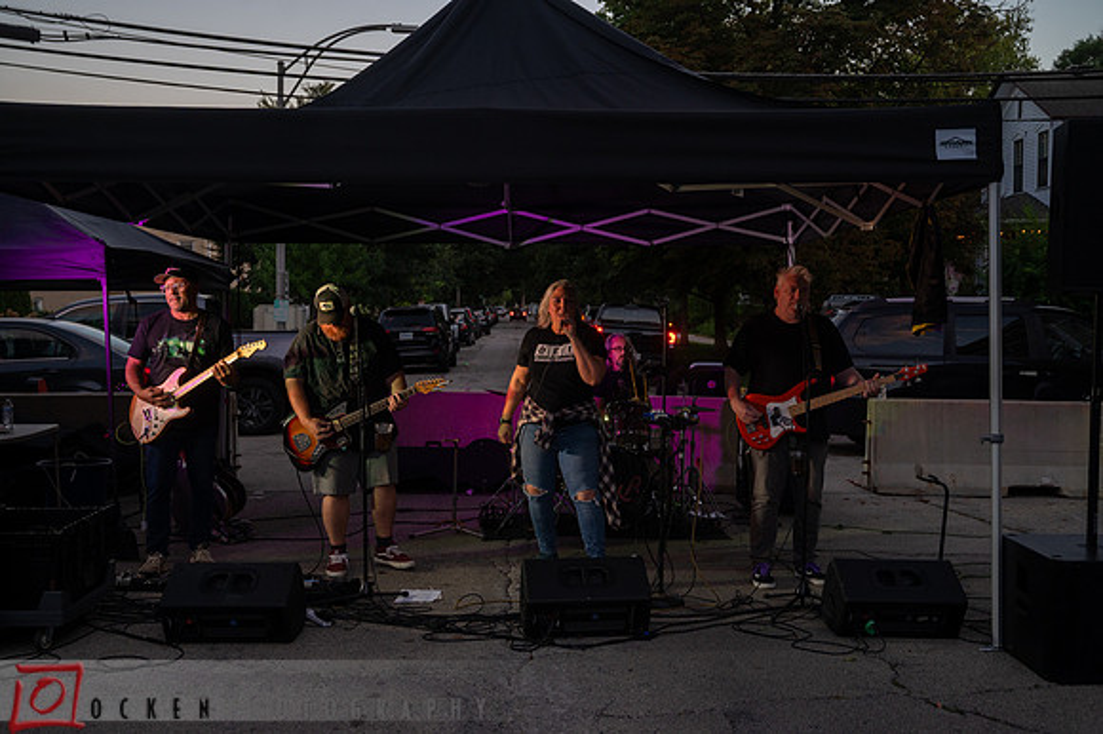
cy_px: 367
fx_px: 1194
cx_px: 552
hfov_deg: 49.6
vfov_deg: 34.2
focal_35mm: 39
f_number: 4.5
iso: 800
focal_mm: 39
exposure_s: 1/320
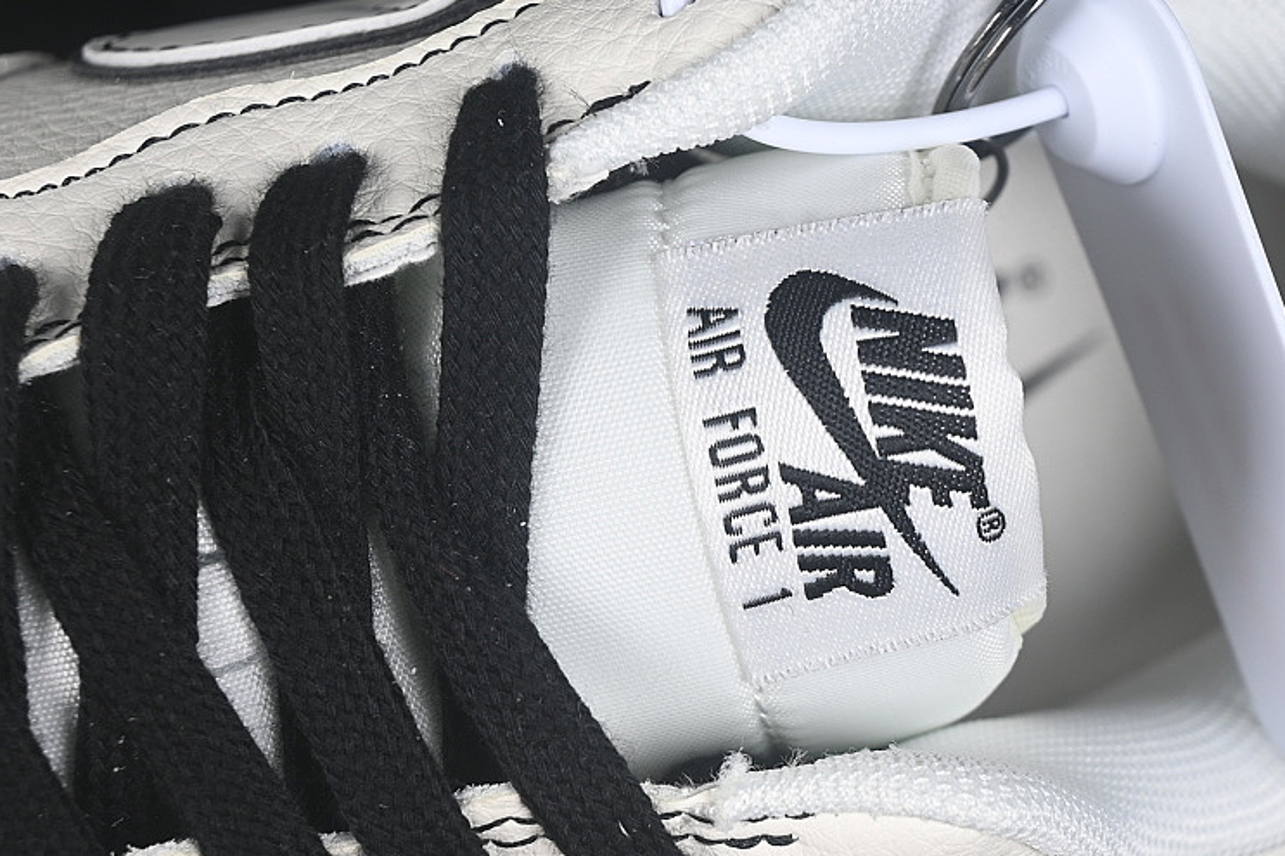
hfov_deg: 18.8
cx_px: 690
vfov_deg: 12.6
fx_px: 3890
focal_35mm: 109
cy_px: 484
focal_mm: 50
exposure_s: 1/80
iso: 160
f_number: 7.1
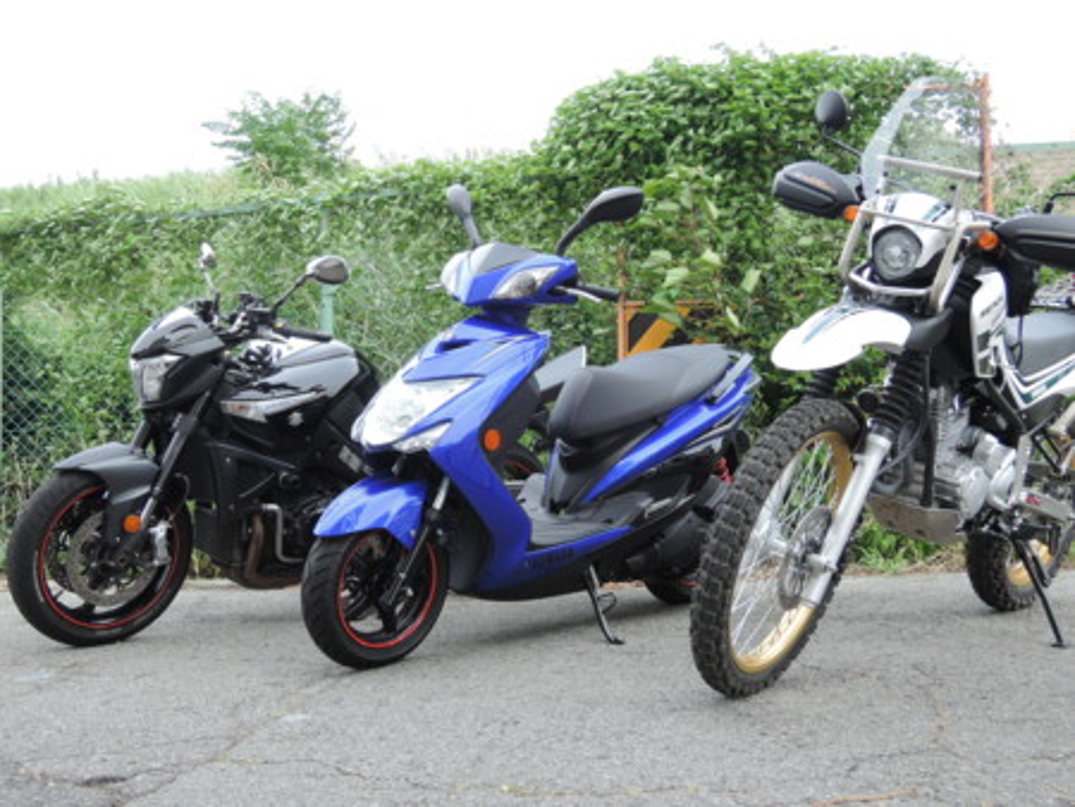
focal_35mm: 40
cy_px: 404
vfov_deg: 36.0
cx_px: 538
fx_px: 1243
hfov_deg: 46.8
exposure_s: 1/160
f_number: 3.5
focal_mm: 8.6
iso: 80
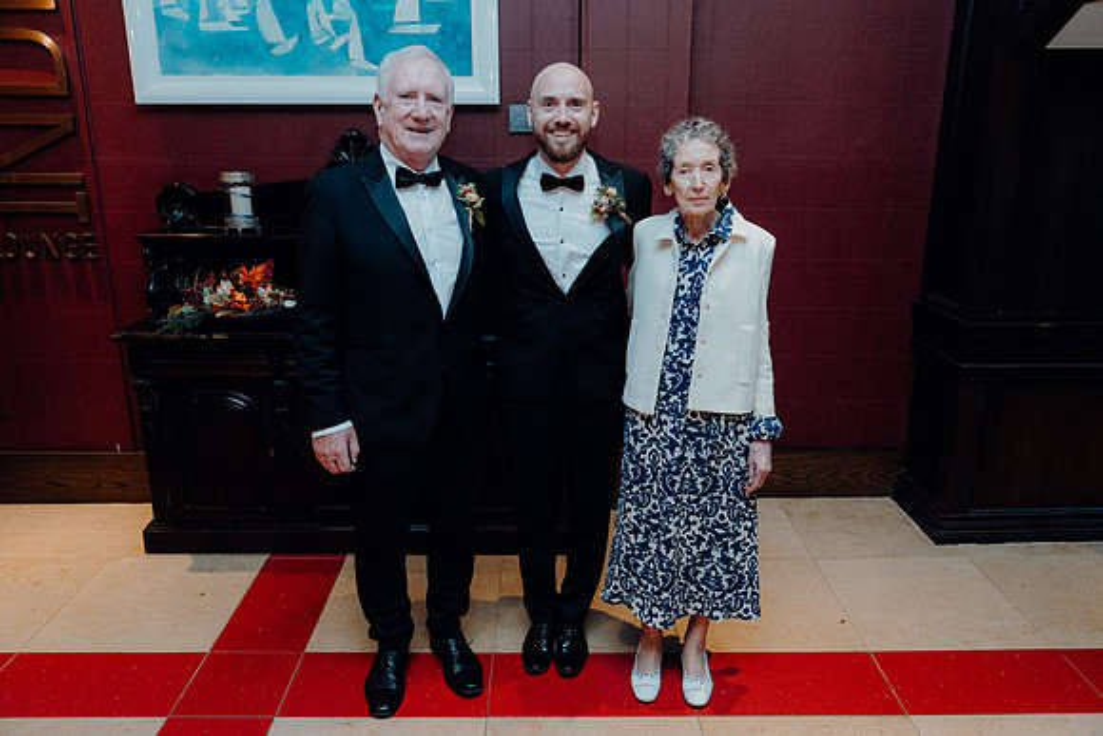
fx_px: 858
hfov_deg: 65.5
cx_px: 552
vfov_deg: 46.4
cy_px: 368
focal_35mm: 28
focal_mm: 28
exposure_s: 1/160
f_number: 3.5
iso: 3200
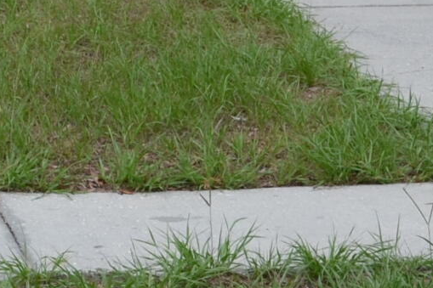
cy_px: -438
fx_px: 2765
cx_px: 54
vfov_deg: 5.7
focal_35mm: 230
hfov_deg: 8.9
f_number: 6.3
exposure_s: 1/160
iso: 100
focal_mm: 26
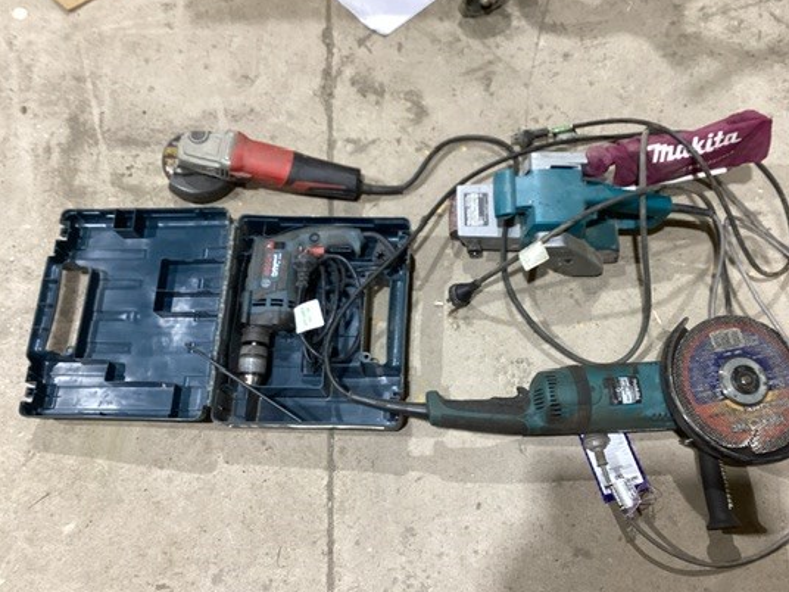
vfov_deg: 38.7
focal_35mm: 37
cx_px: 436
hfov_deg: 50.1
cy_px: 286
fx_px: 843
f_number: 2.4
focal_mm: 3.3
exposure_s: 1/50
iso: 100
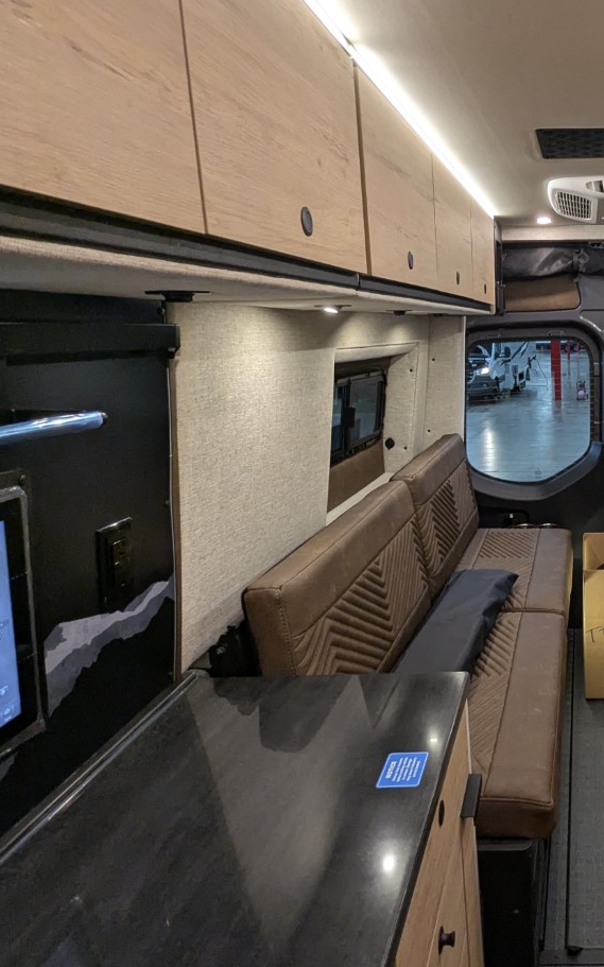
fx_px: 685
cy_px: 493
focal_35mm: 26
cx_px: 581
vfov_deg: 70.4
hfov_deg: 42.2
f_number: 2.2
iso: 205
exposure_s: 1/54.4
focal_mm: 2.35
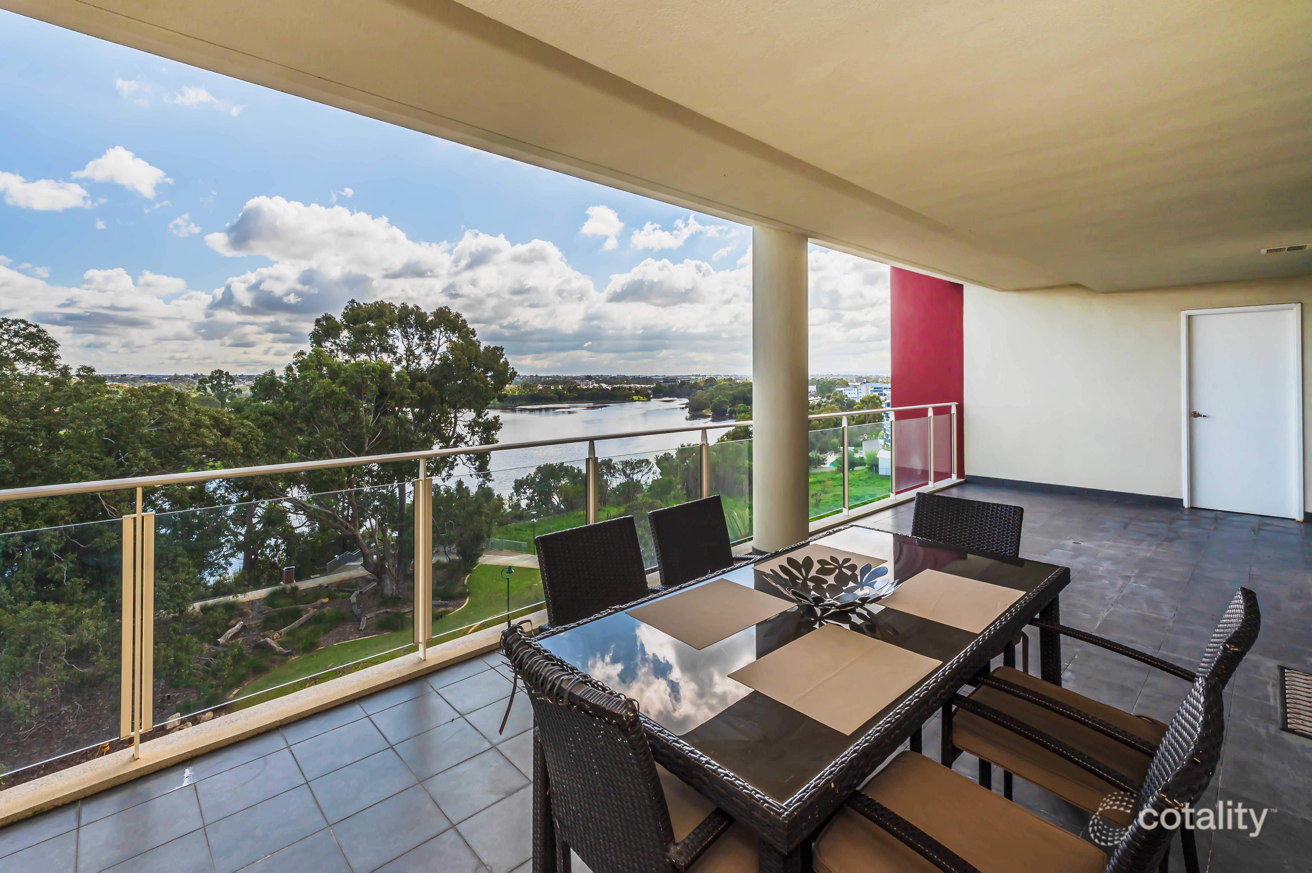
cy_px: 436
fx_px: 583
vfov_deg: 73.7
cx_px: 656
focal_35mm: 16
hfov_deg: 96.8
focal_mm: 16
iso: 100
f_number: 16
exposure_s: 1/200
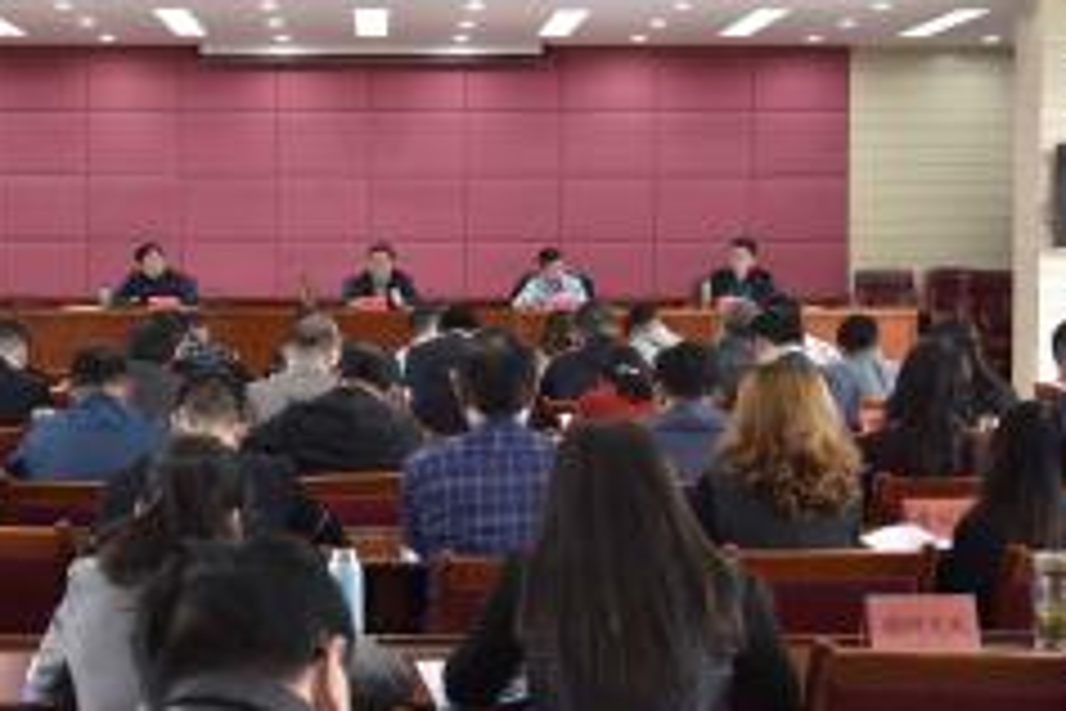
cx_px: 378
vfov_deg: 25.0
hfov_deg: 36.6
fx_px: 1599
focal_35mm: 54
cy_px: 277
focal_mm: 32
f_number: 4.8
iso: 1000
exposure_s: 1/125
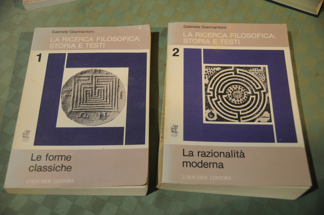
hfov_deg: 48.0
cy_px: 108
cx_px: 162
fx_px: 364
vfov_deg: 32.9
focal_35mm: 40
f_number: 2.8
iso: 200
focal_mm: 27
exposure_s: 1/13
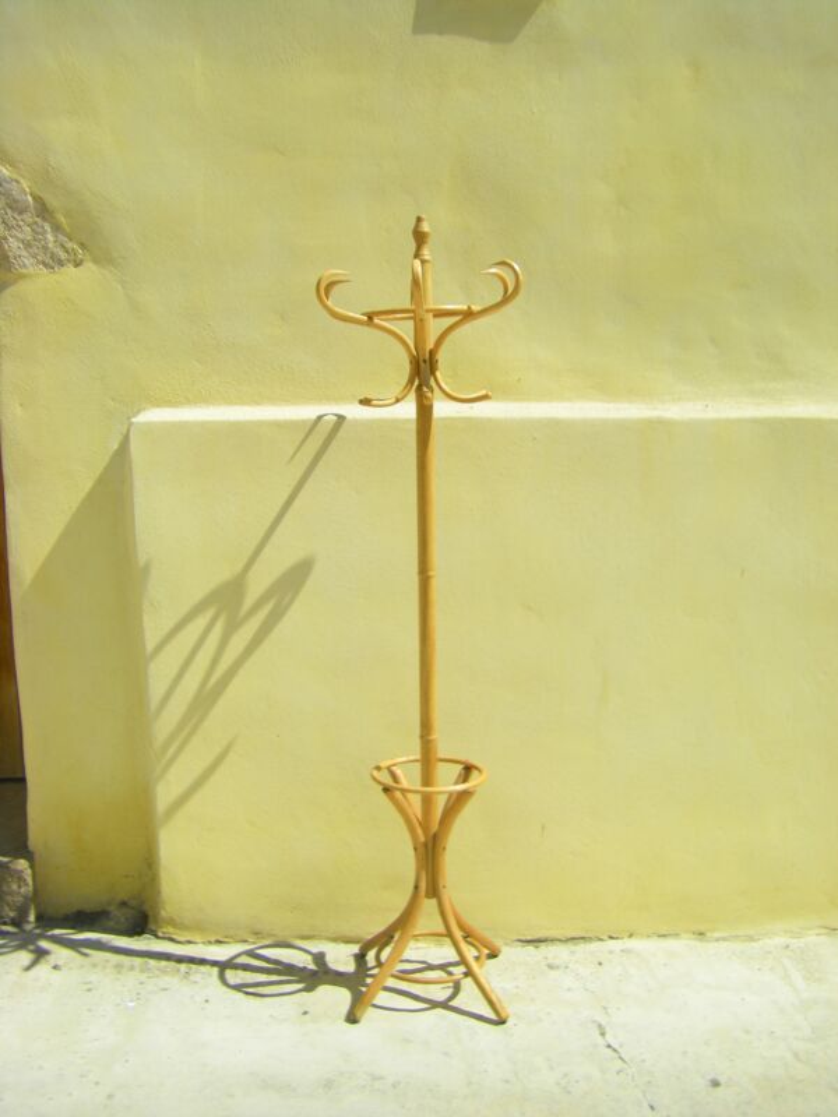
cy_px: 558
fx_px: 1227
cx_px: 419
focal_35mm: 38
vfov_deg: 49.0
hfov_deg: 37.7
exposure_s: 1/250
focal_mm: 6.3
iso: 64
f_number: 7
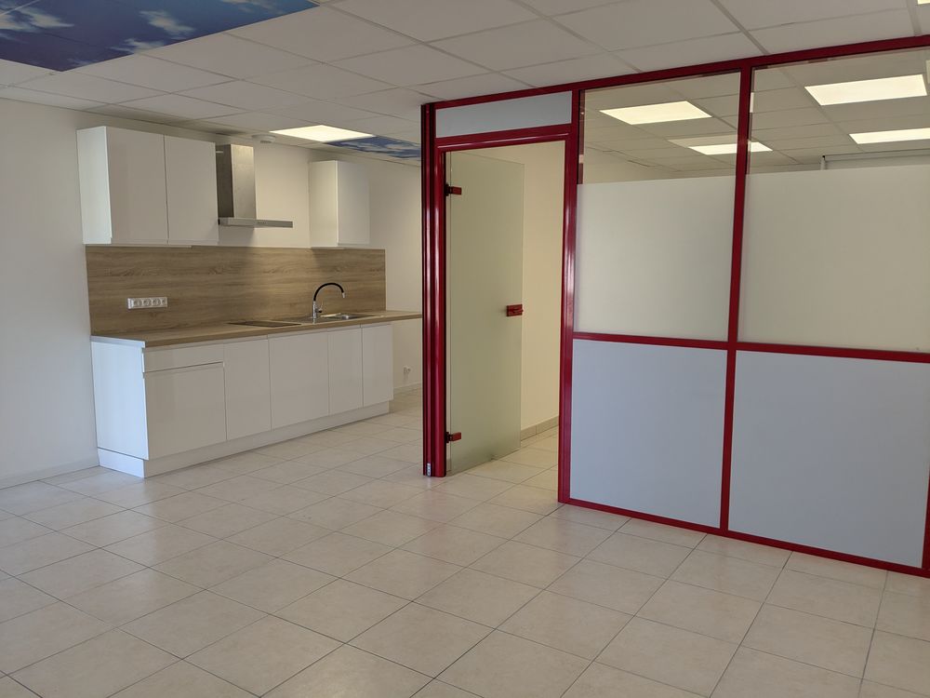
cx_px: 465
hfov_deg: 65.3
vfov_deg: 51.4
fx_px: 725
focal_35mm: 27
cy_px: 349
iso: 54
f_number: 1.73
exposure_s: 1/344
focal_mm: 4.38
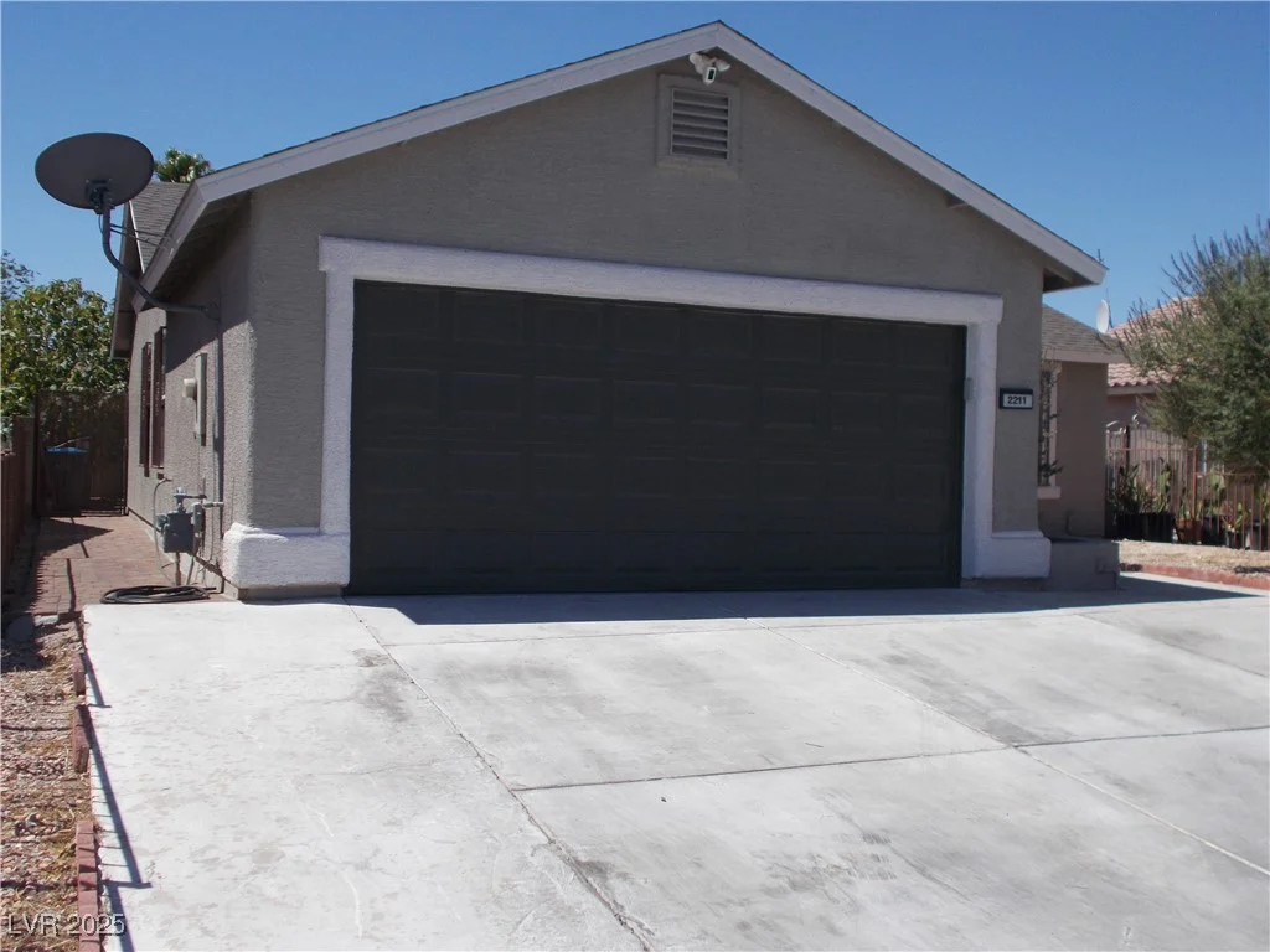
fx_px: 1431
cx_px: 635
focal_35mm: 39
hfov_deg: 47.9
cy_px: 476
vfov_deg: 36.8
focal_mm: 6.9
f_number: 9.8
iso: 80
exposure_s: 1/160
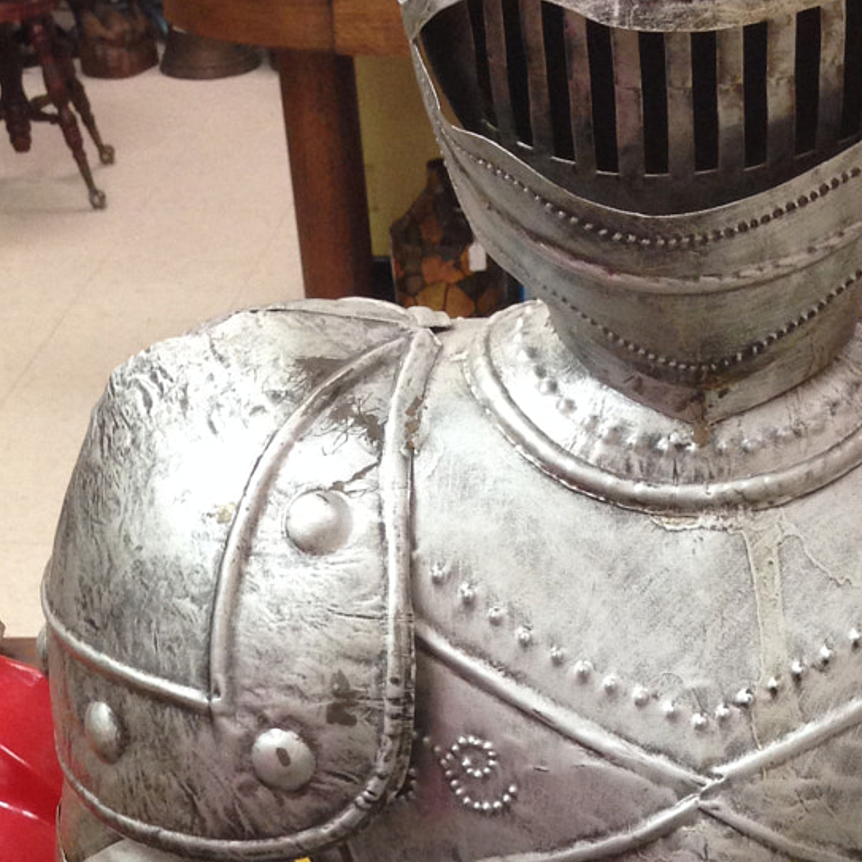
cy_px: 1141
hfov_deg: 20.1
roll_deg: +0.9
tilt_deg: -38.3
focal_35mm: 86
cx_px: 621
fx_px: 2423
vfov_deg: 18.6
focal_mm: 4.12
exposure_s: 1/20
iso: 80
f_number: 2.4
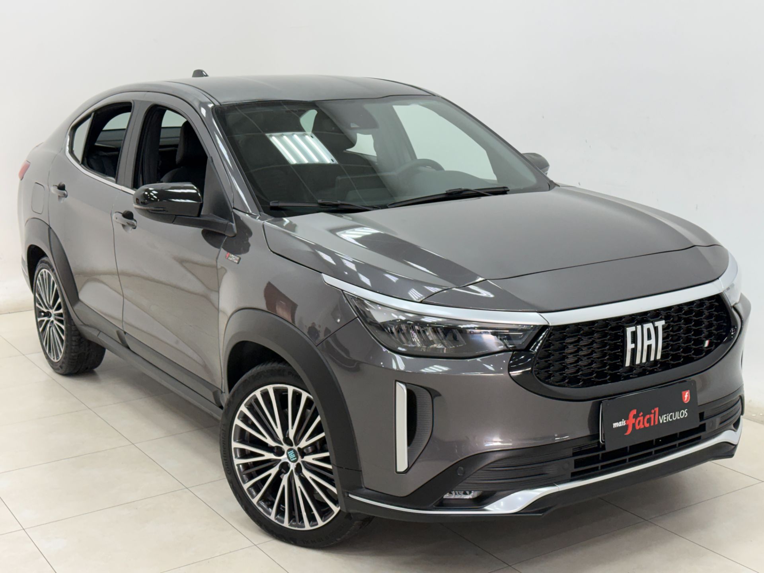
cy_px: 286
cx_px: 382
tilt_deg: -11.2
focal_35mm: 48
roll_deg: +1.7
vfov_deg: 30.3
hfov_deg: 39.7
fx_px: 1059
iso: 250
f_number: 1.78
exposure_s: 1/120
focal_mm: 6.76
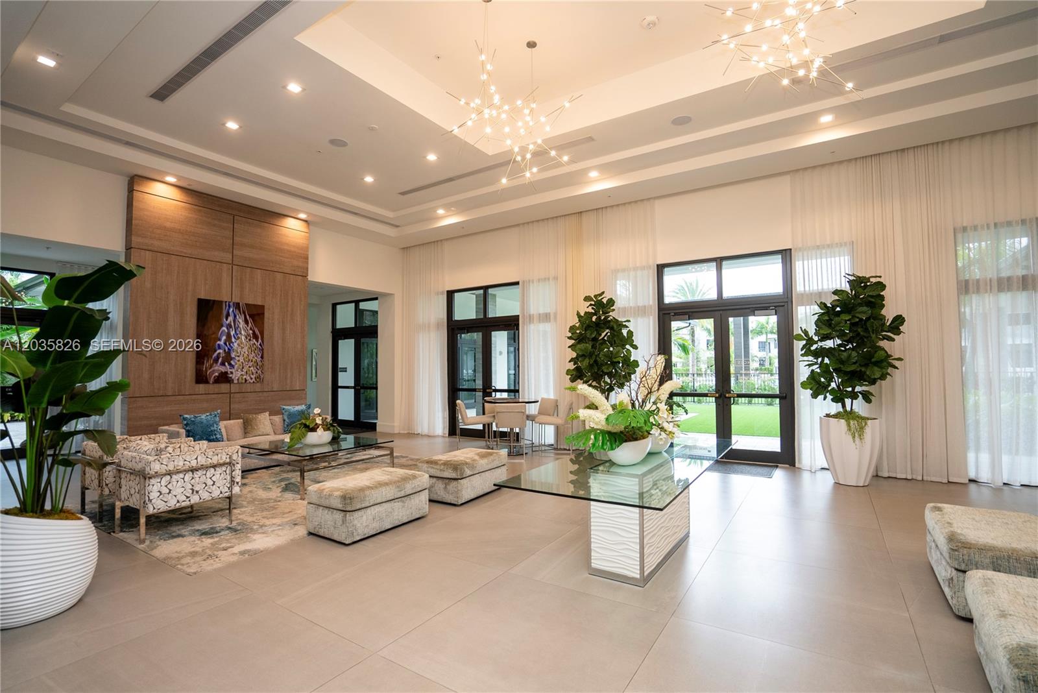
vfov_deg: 73.8
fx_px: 461
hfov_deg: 96.7
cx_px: 519
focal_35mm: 16
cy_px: 346
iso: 640
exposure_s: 1/100
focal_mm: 16
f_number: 4
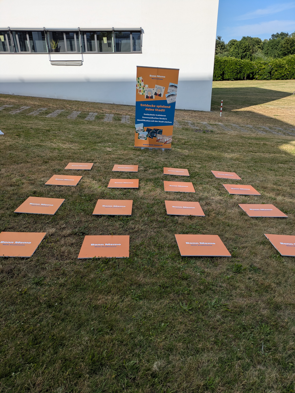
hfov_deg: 54.9
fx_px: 284
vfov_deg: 69.4
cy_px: 196
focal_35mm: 25
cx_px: 148
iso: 49
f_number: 1.89
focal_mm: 5.43
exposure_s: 1/1776
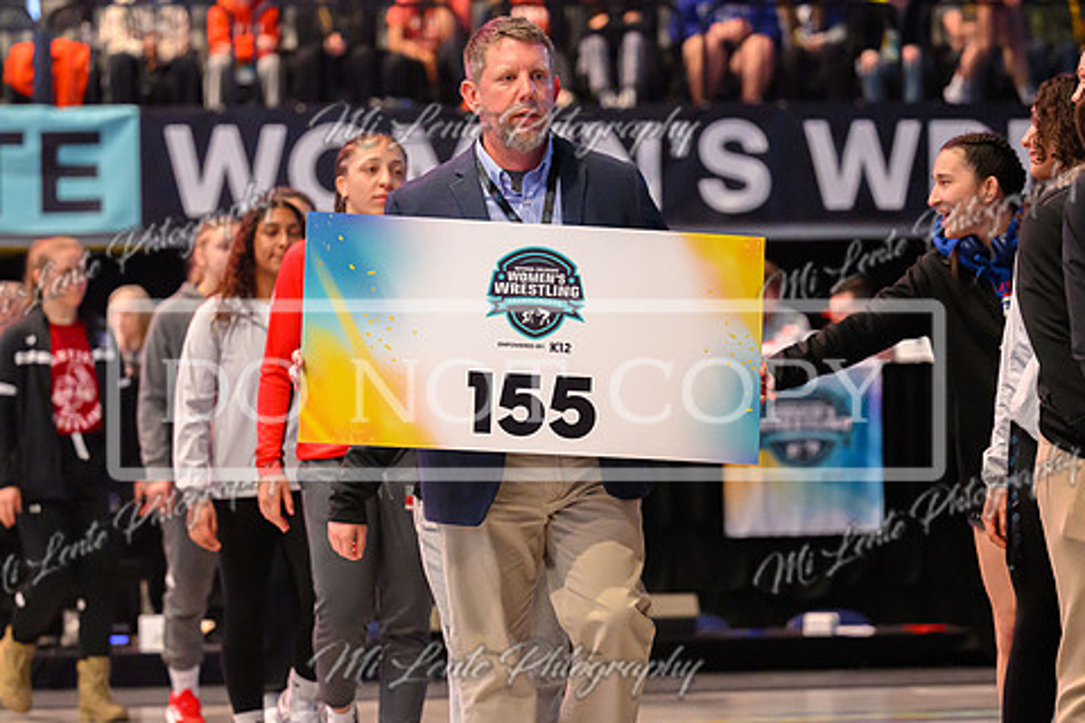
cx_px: 491
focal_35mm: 145
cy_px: 347
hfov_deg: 14.2
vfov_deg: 9.5
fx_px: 4370
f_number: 2.8
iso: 10000
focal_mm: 99
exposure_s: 1/320
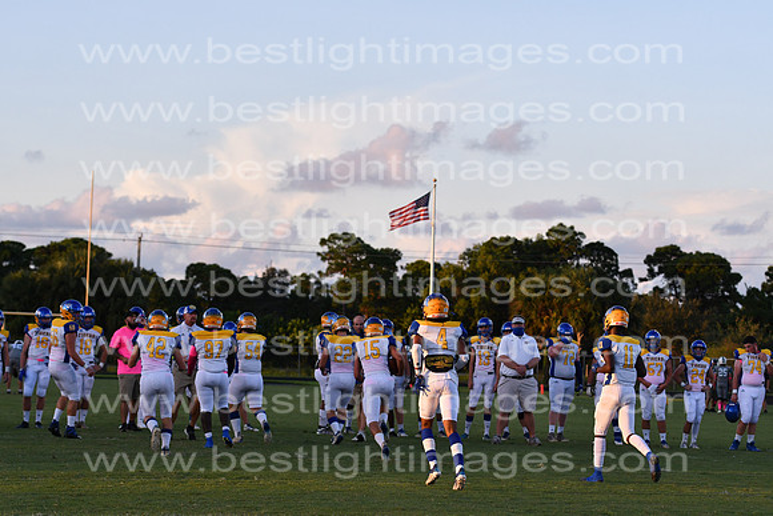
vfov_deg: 13.0
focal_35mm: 105
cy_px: 258
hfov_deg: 19.5
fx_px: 2255
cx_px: 386
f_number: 4
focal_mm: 70
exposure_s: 1/2500
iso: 640
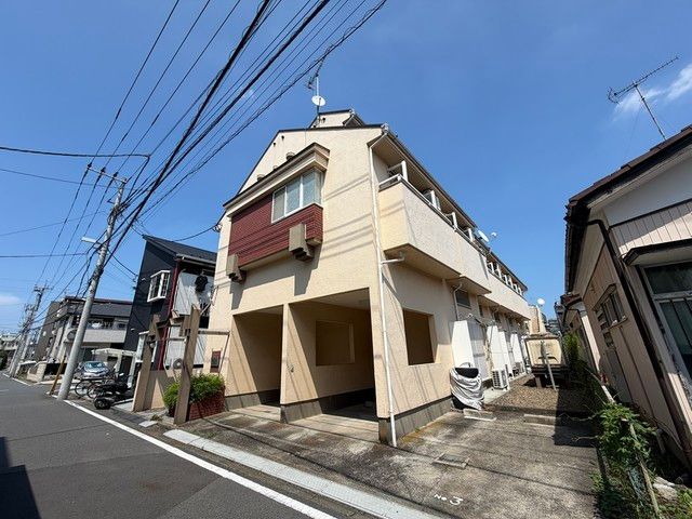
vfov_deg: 85.7
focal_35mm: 14
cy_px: 260
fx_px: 280
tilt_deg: +20.0
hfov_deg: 102.1
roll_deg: +1.2
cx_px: 346
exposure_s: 1/1017
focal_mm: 2.22
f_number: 2.2
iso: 20
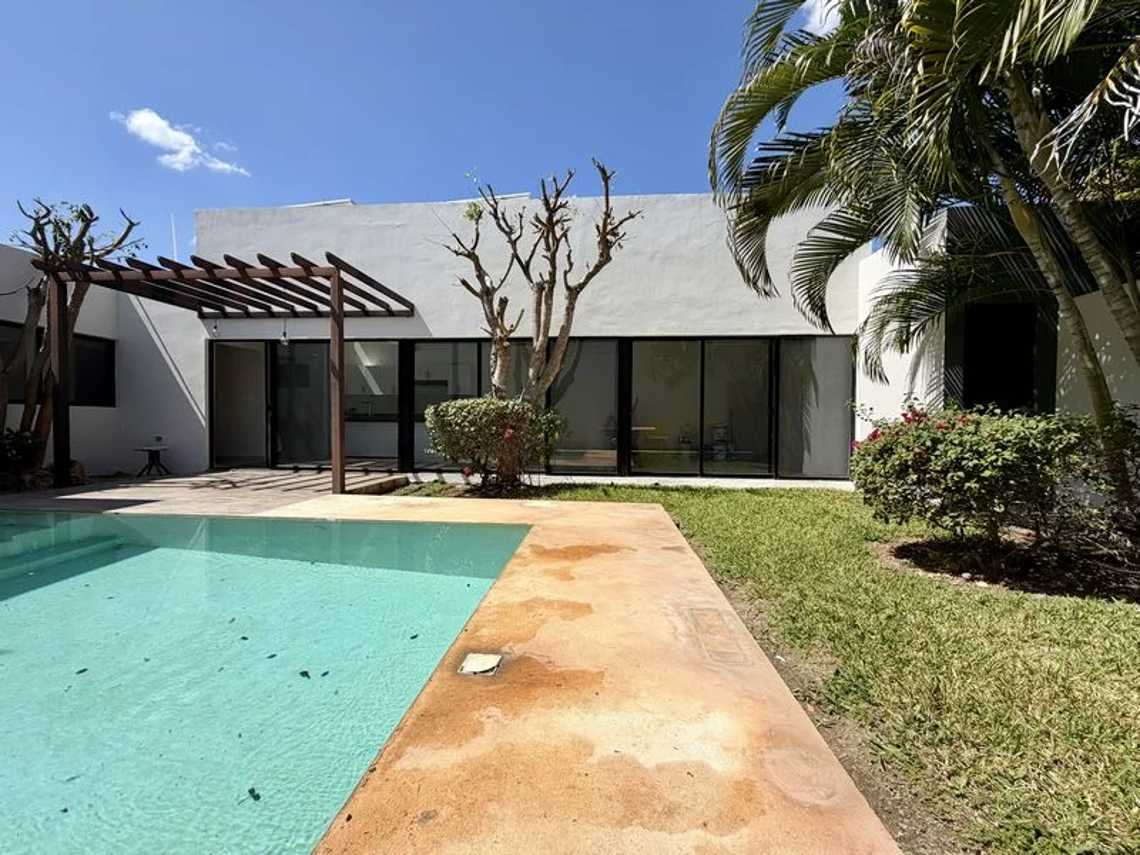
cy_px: 428
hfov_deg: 102.1
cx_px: 570
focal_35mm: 14
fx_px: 461
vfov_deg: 85.7
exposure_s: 1/1167
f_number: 2.2
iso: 20
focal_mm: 2.22
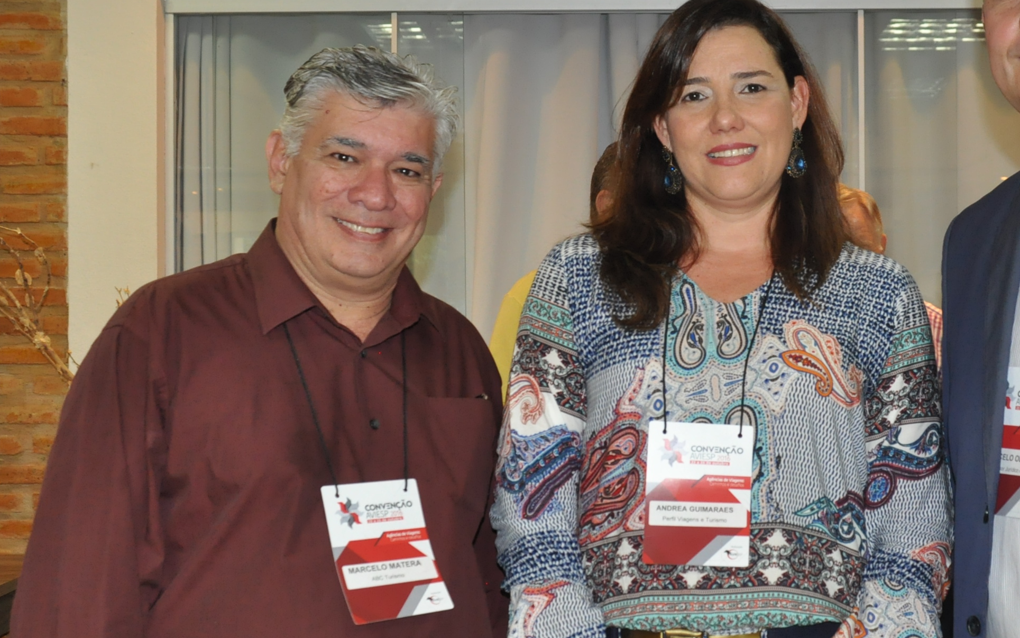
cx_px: 693
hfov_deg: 35.9
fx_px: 1557
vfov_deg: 23.1
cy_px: 318
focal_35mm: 56
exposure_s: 1/60
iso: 1000
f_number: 4.5
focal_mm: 22
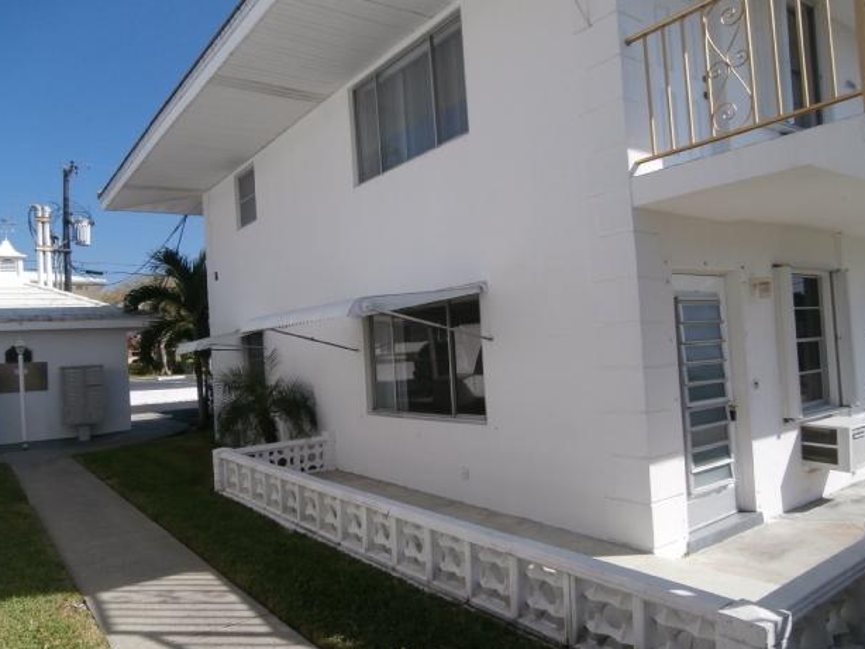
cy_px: 328
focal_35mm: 25
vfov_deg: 54.9
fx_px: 625
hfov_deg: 69.4
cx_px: 435
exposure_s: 1/1250
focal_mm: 4.2
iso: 100
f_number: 3
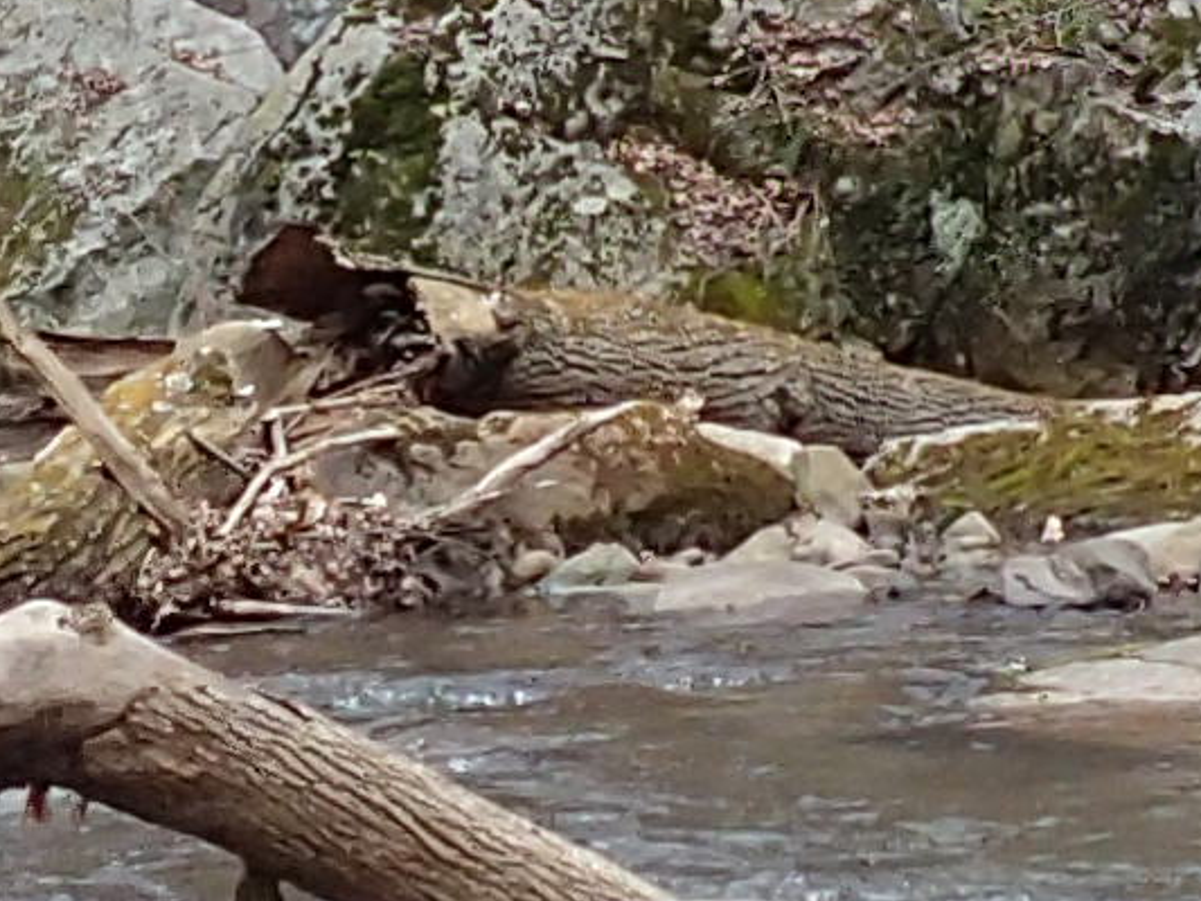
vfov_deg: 8.0
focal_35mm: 186
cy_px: 669
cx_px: -189
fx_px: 6455
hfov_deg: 10.5
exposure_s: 1/500
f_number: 2.8
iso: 200
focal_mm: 4.5
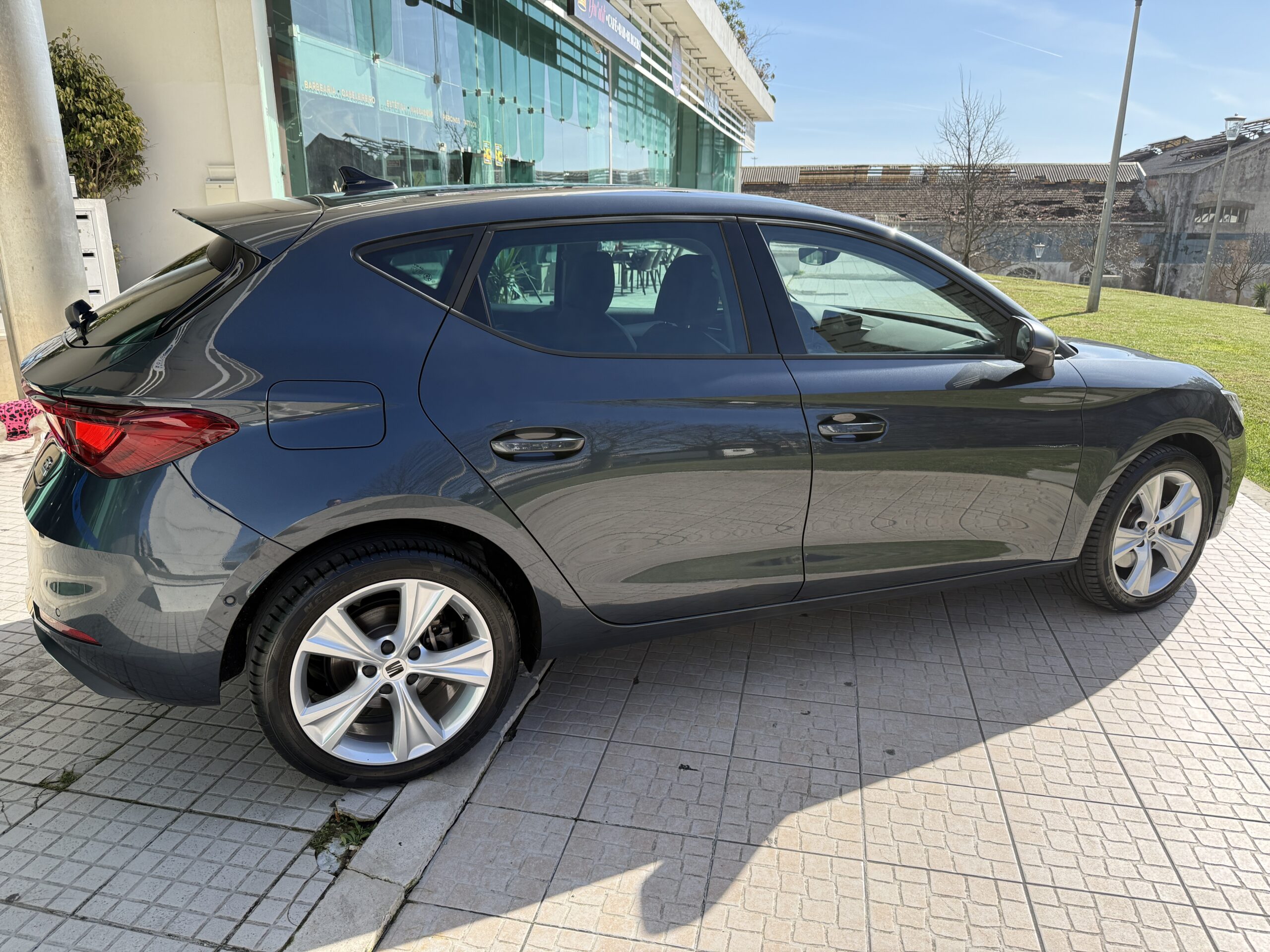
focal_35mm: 24
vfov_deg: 56.8
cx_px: 635
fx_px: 881
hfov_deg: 71.6
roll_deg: -0.1
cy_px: 476
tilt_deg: -16.0
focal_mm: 6.76
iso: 100
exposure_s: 1/2703
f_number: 1.78
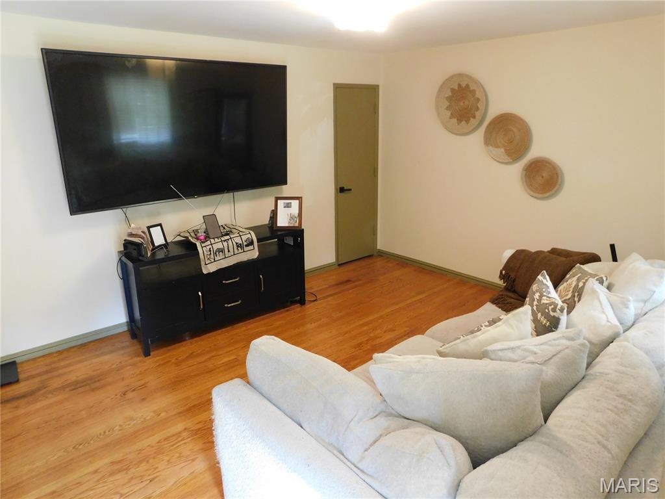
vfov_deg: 58.9
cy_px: 250
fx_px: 442
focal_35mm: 23
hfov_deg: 73.9
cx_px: 332
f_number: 3
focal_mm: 4
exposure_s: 1/25
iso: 400
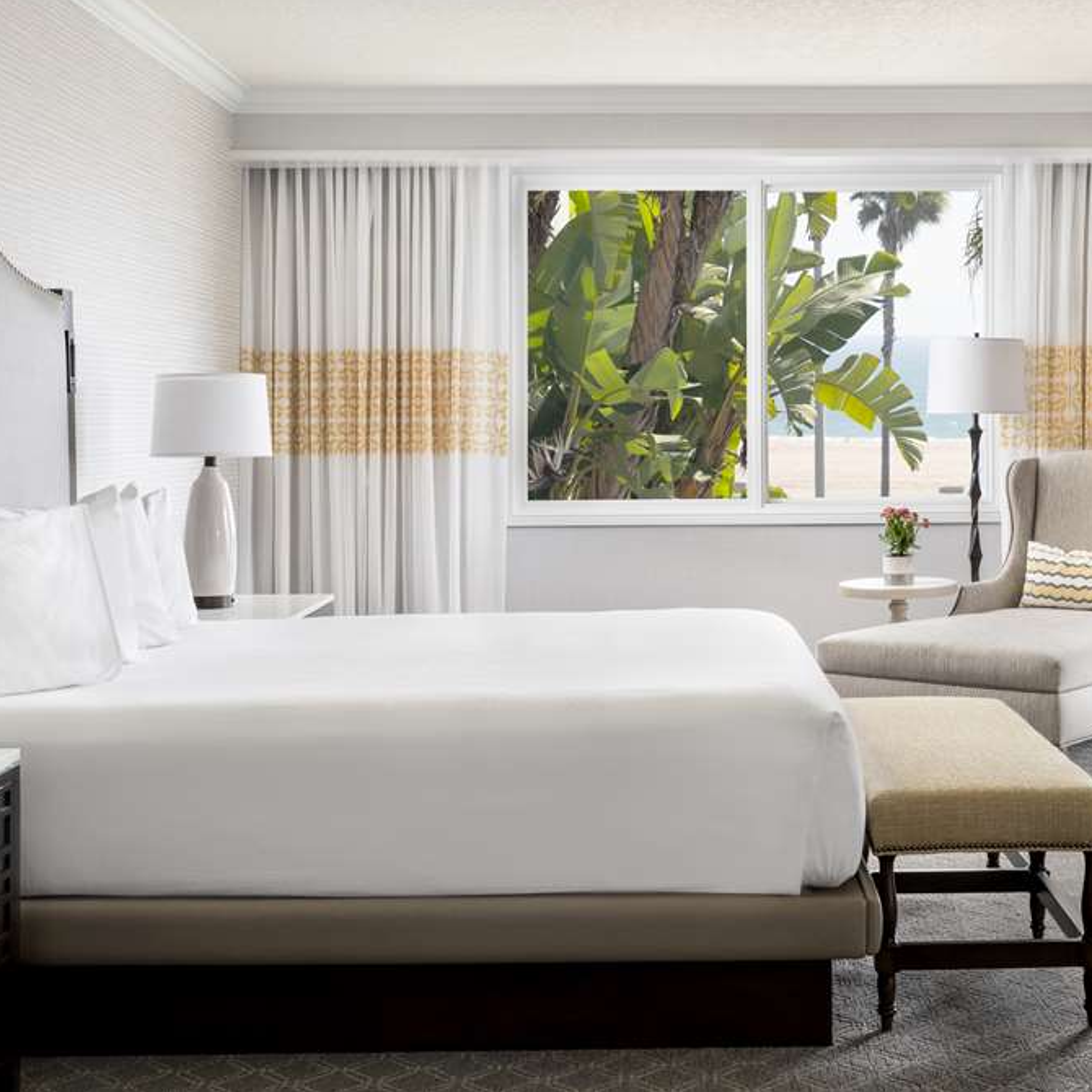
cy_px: 537
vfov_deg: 32.8
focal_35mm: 52
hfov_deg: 32.5
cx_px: 722
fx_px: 1856
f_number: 11
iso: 100
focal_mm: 40
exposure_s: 2
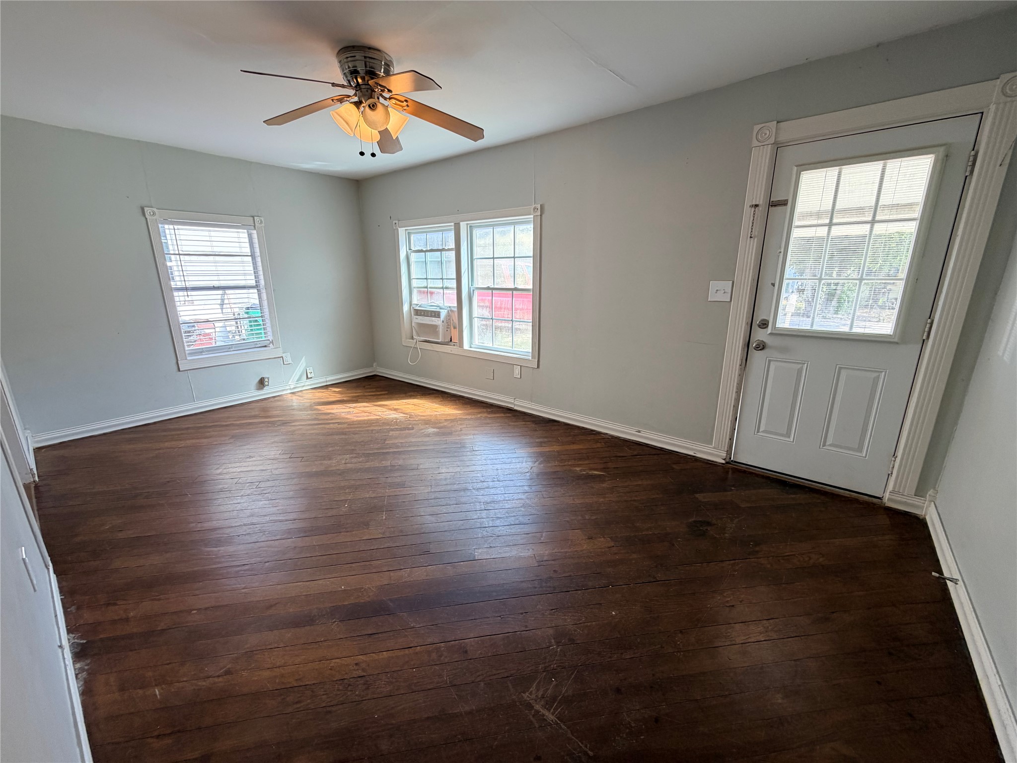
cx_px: 508
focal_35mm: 14
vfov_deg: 85.7
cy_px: 382
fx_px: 411
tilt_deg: -15.1
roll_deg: +0.2
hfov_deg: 102.1
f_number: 2.2
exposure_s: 1/121
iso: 80
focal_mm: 2.22
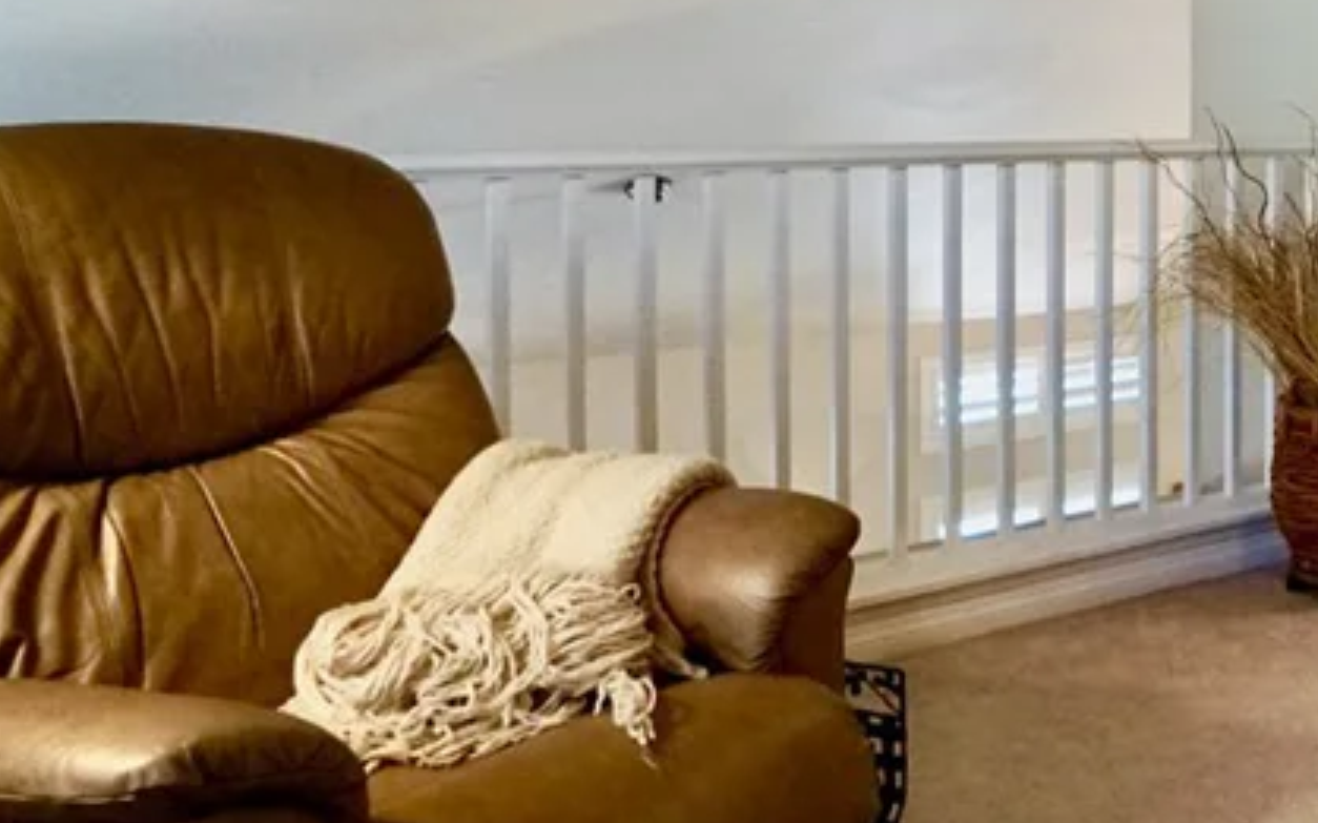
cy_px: 147
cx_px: 1425
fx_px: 2155
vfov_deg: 21.3
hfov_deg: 30.6
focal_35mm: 60
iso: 1600
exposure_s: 1/160
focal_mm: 16
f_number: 4
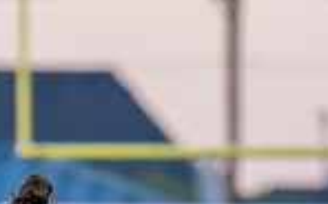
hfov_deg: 1.4
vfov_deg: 0.9
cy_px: 458
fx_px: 13308
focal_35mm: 1491
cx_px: 137
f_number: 2.8
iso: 1000
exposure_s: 1/1000
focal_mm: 200
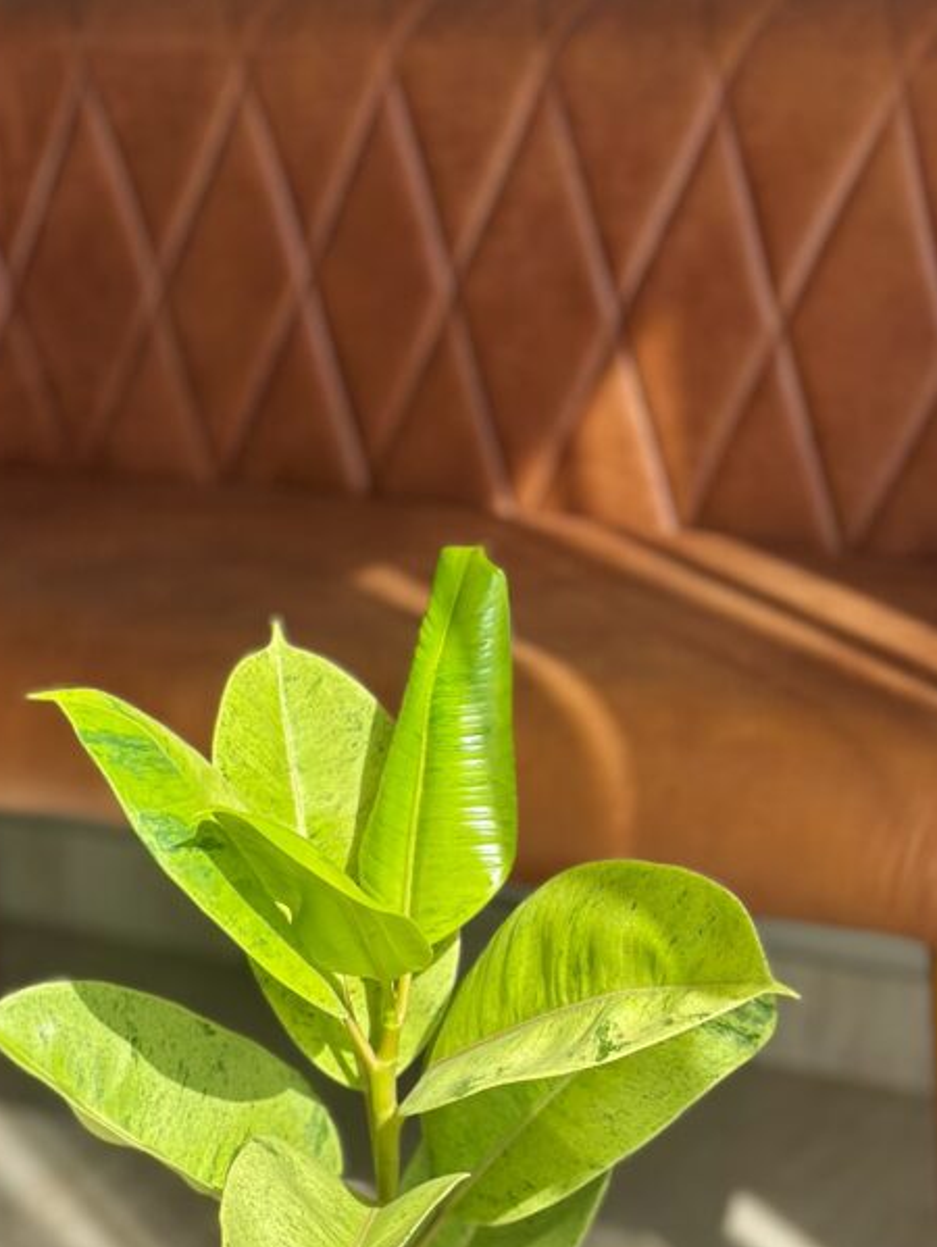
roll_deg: -0.2
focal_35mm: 82
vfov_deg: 23.4
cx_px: 371
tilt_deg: -23.7
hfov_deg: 18.0
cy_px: 1058
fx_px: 2956
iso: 100
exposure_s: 1/2469
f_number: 1.78
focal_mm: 6.86
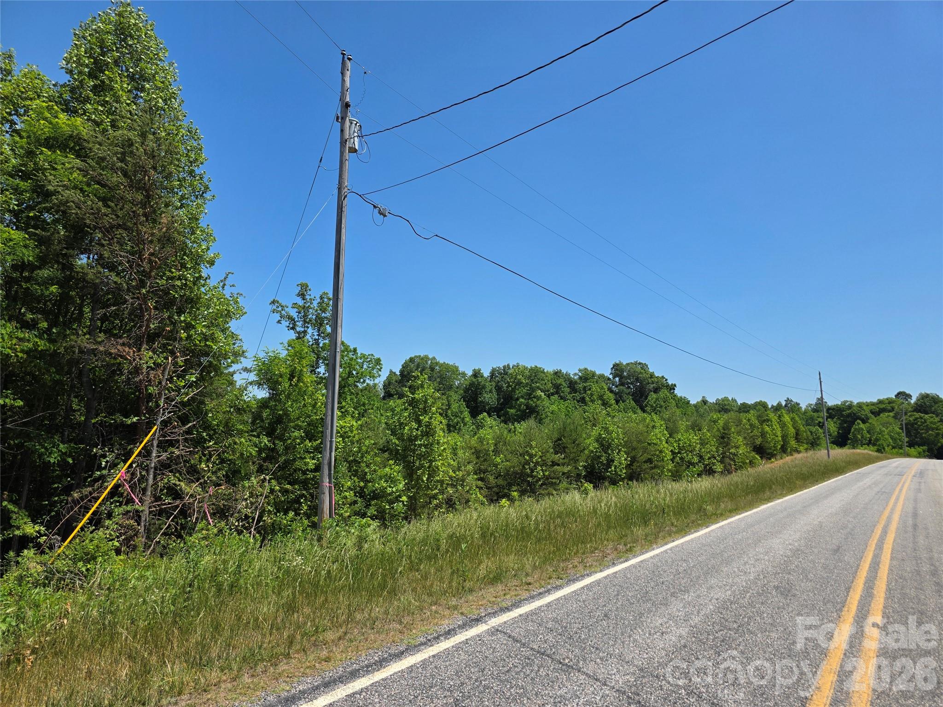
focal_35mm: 23
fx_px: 627
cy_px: 354
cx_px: 472
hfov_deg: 73.9
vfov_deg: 58.9
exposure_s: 1/6574
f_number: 1.7
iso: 80
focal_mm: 6.3
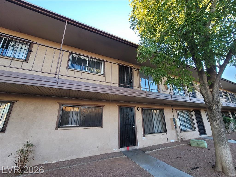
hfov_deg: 106.2
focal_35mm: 13
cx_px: 118
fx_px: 89
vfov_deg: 89.9
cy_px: 88
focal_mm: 2.2
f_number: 2.2
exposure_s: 1/120
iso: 100
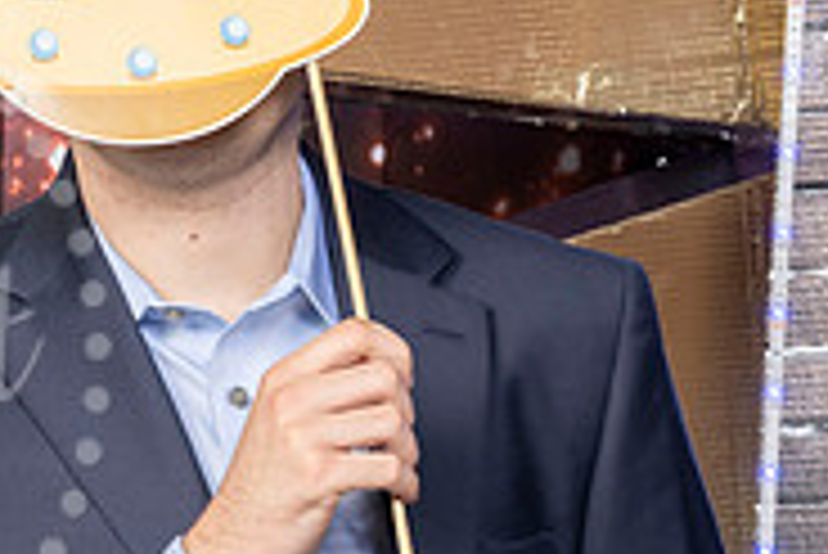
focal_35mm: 202
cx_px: -421
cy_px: 572
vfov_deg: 6.8
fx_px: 4650
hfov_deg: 9.9
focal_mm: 51
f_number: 9
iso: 320
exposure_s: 1/160
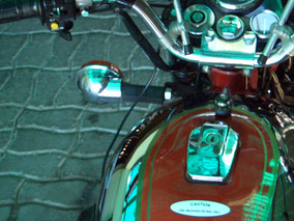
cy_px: 55
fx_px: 841
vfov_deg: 14.9
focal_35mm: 99
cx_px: 231
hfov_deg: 19.6
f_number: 3
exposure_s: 1/30
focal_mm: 9.2
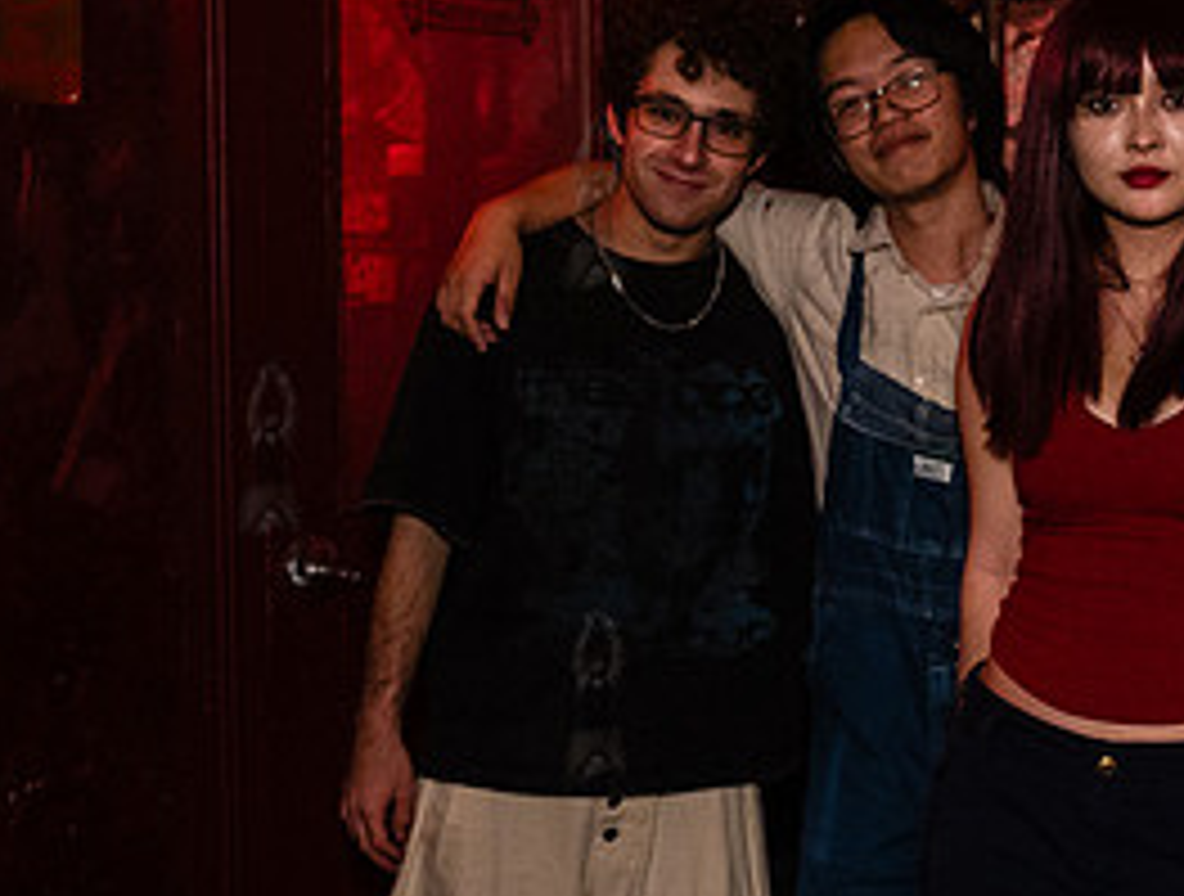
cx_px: 1061
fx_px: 2574
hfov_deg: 25.1
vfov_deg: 19.7
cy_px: 446
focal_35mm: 75
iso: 8000
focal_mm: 31
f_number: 4.5
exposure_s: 1/250
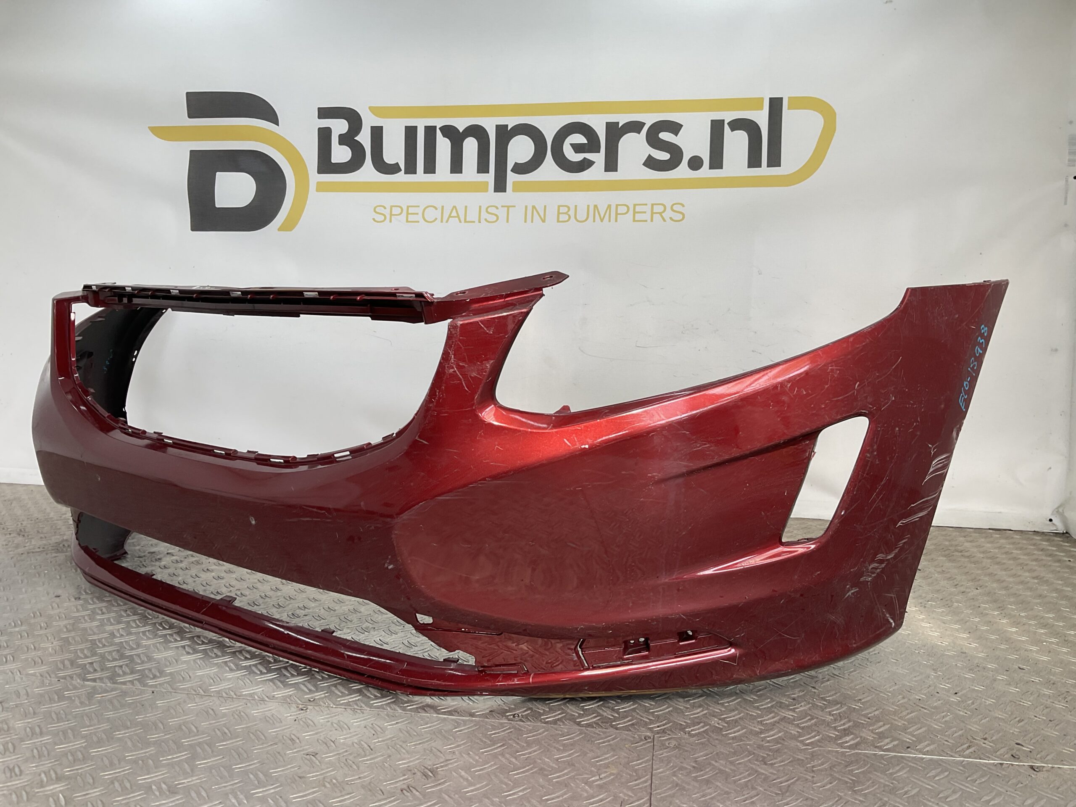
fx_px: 901
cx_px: 538
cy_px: 404
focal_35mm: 29
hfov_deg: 61.7
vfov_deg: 48.2
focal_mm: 3
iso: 16
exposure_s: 1/222
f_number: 1.8
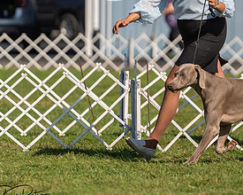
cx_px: 237
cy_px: 20
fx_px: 3315
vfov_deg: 3.4
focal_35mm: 461
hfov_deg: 4.2
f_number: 3.2
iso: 200
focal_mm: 200
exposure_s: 1/3200
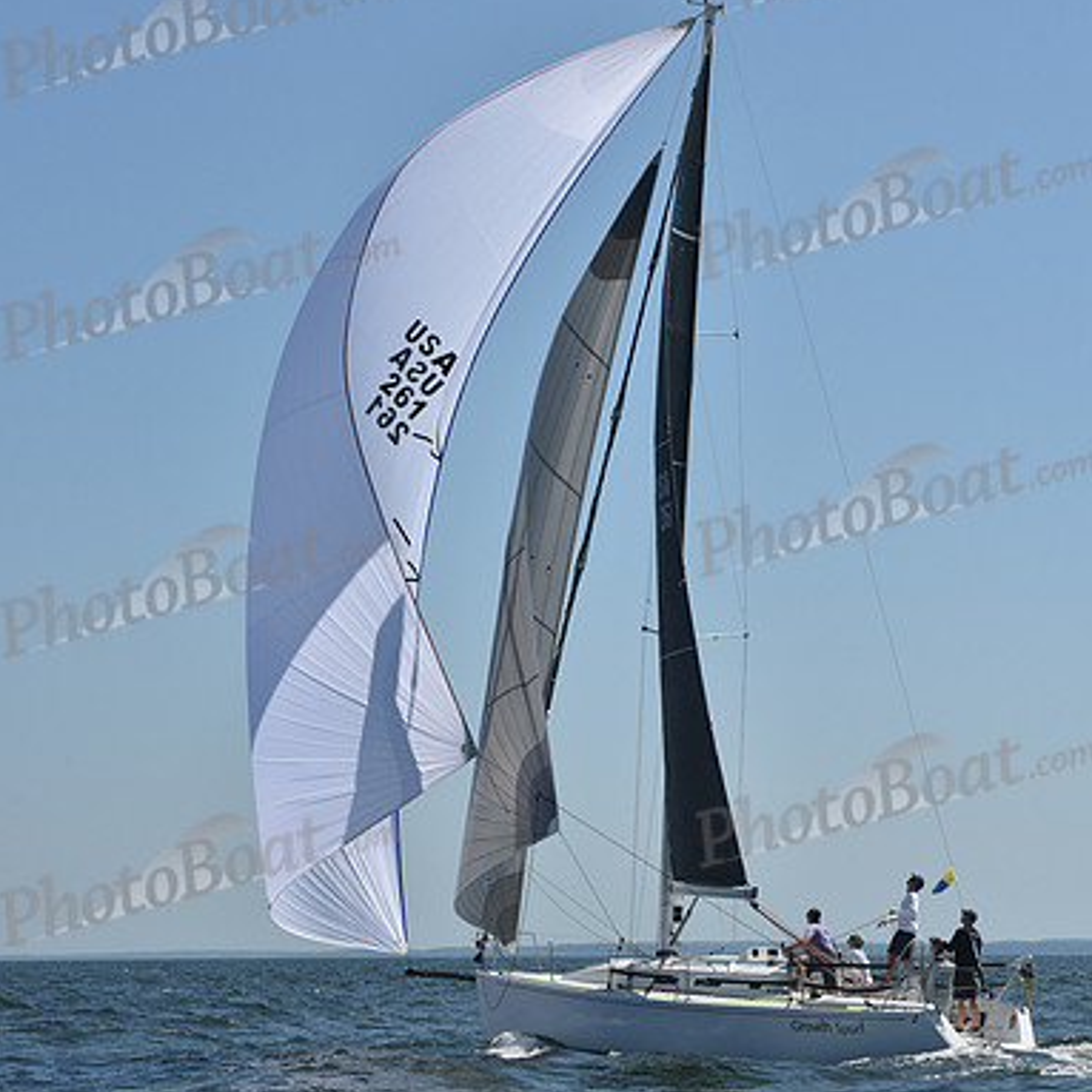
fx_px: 4140
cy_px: 396
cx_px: 549
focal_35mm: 116
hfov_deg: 15.0
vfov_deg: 15.0
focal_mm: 90
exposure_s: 1/1250
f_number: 10
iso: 250
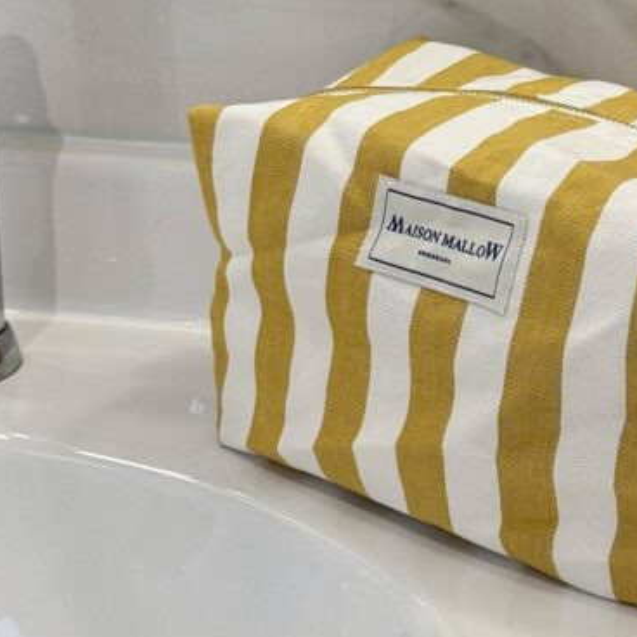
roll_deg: +0.7
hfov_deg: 14.7
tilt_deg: -15.5
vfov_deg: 14.7
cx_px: 518
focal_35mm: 118
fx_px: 2457
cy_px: 95
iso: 64
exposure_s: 1/50
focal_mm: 6.76
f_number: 1.78
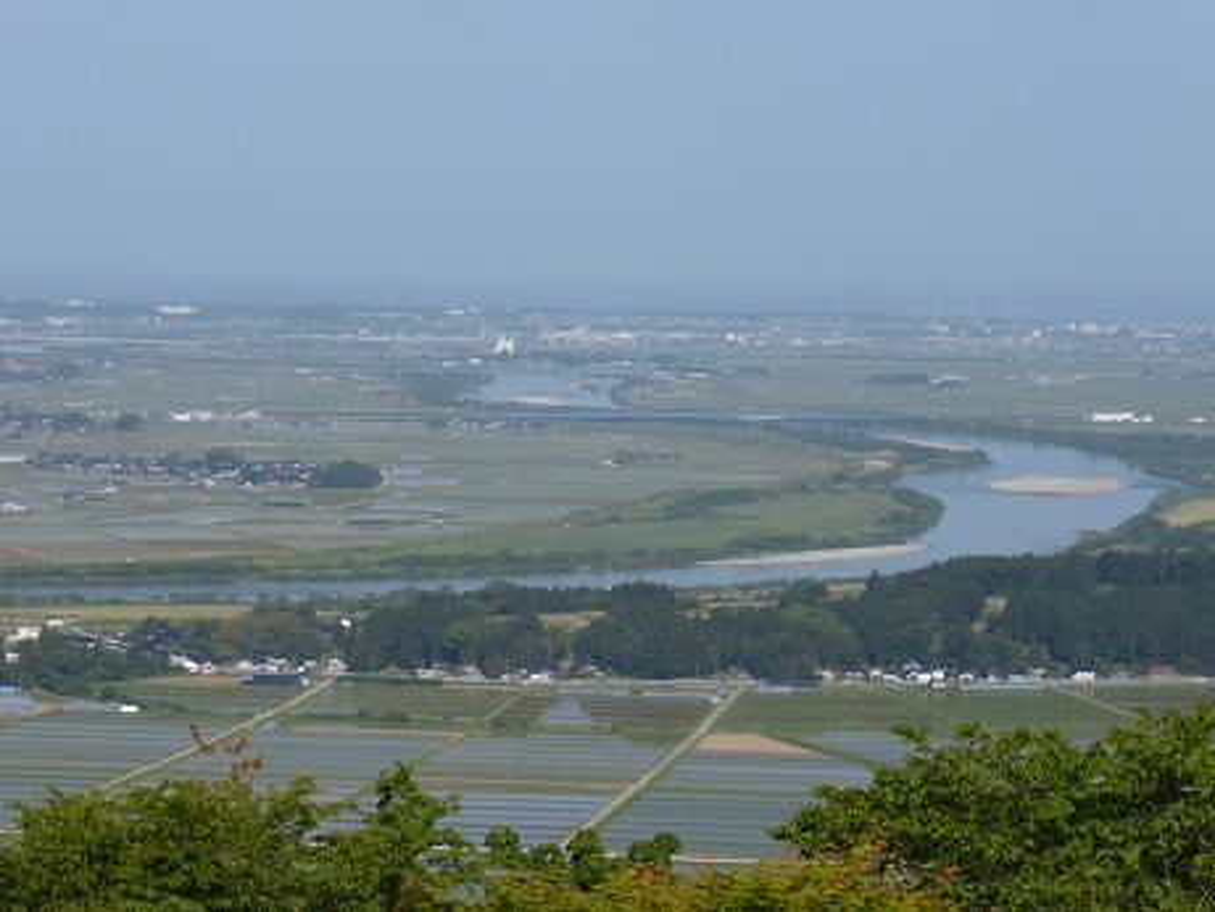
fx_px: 4424
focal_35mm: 126
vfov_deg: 11.8
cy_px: 456
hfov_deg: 15.6
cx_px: 608
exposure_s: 1/640
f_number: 5.6
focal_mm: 20.6
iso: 100
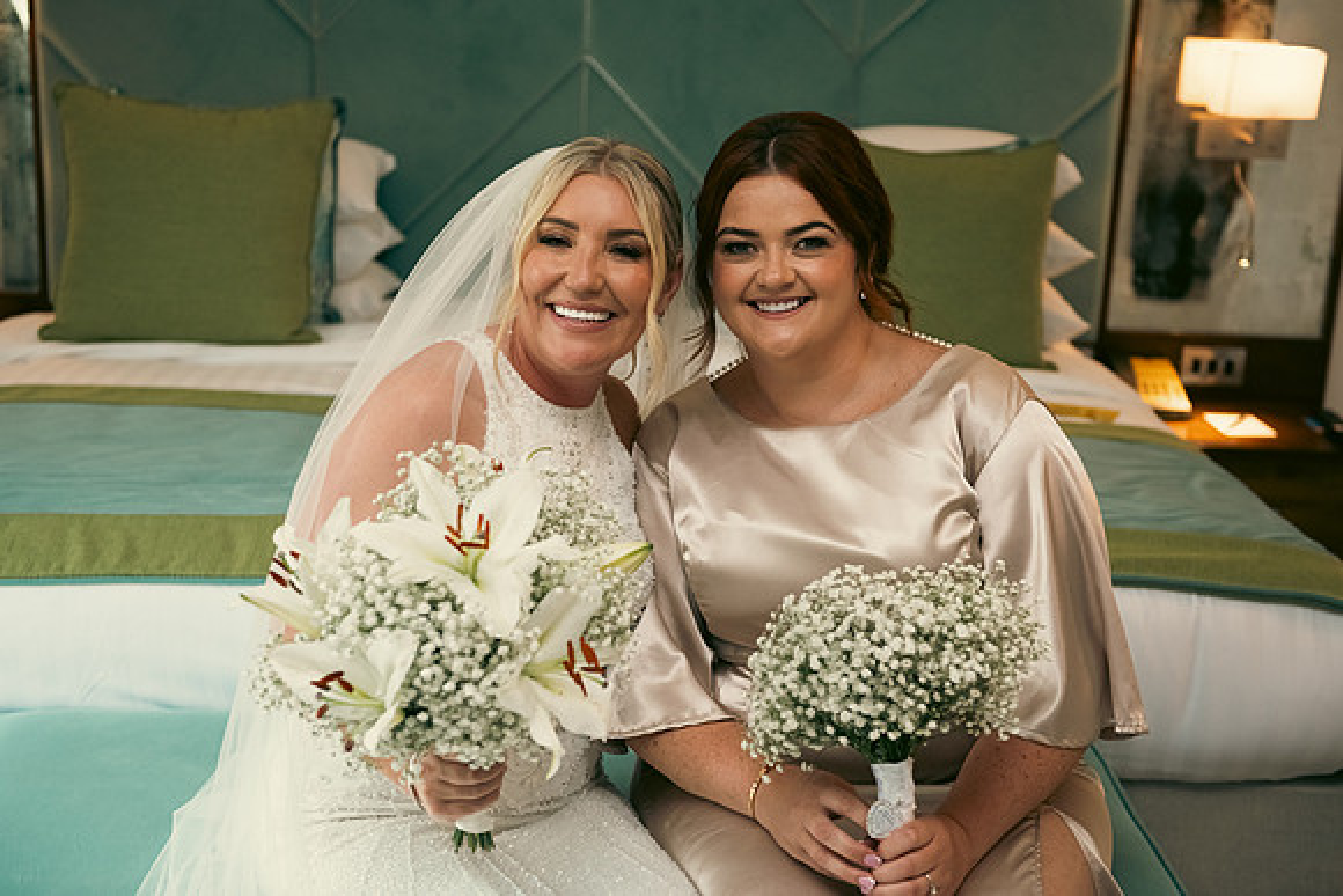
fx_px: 1911
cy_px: 448
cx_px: 672
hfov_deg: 38.7
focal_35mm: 51
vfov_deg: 26.4
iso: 800
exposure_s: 1/160
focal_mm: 50
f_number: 3.5
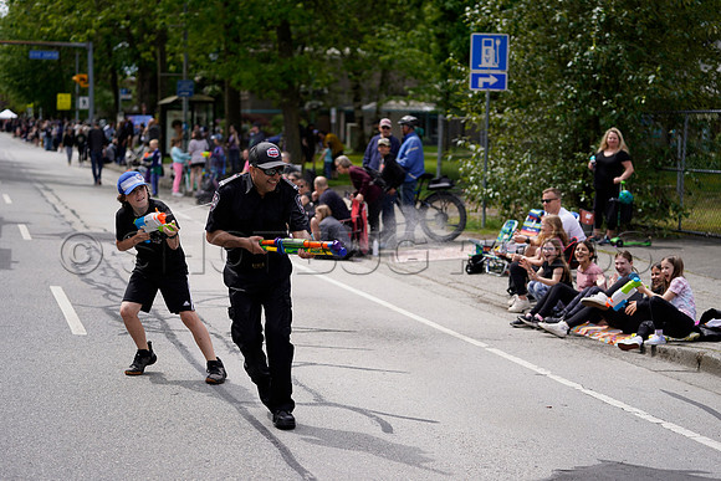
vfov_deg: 19.5
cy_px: 240
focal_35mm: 70
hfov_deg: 28.8
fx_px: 1402
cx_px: 360
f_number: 2.8
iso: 100
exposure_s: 1/400
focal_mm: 70
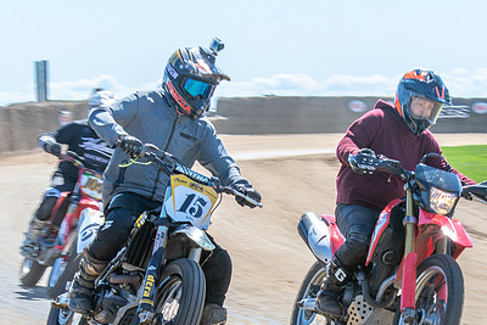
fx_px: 2815
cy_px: 281
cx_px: 309
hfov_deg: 9.9
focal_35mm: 208
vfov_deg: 6.6
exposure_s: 1/160
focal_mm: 70
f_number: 8
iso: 200
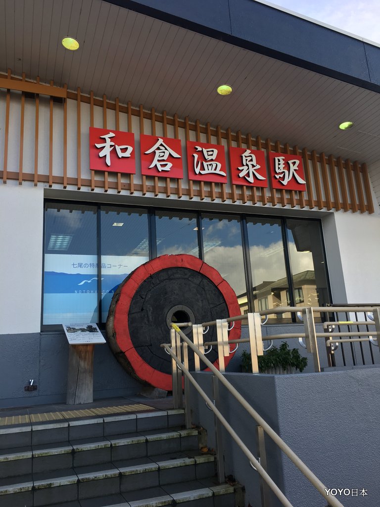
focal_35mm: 29
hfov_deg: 48.2
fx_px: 424
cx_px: 190
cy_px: 254
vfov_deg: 61.7
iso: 25
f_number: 2.2
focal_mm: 4.15
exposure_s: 1/246
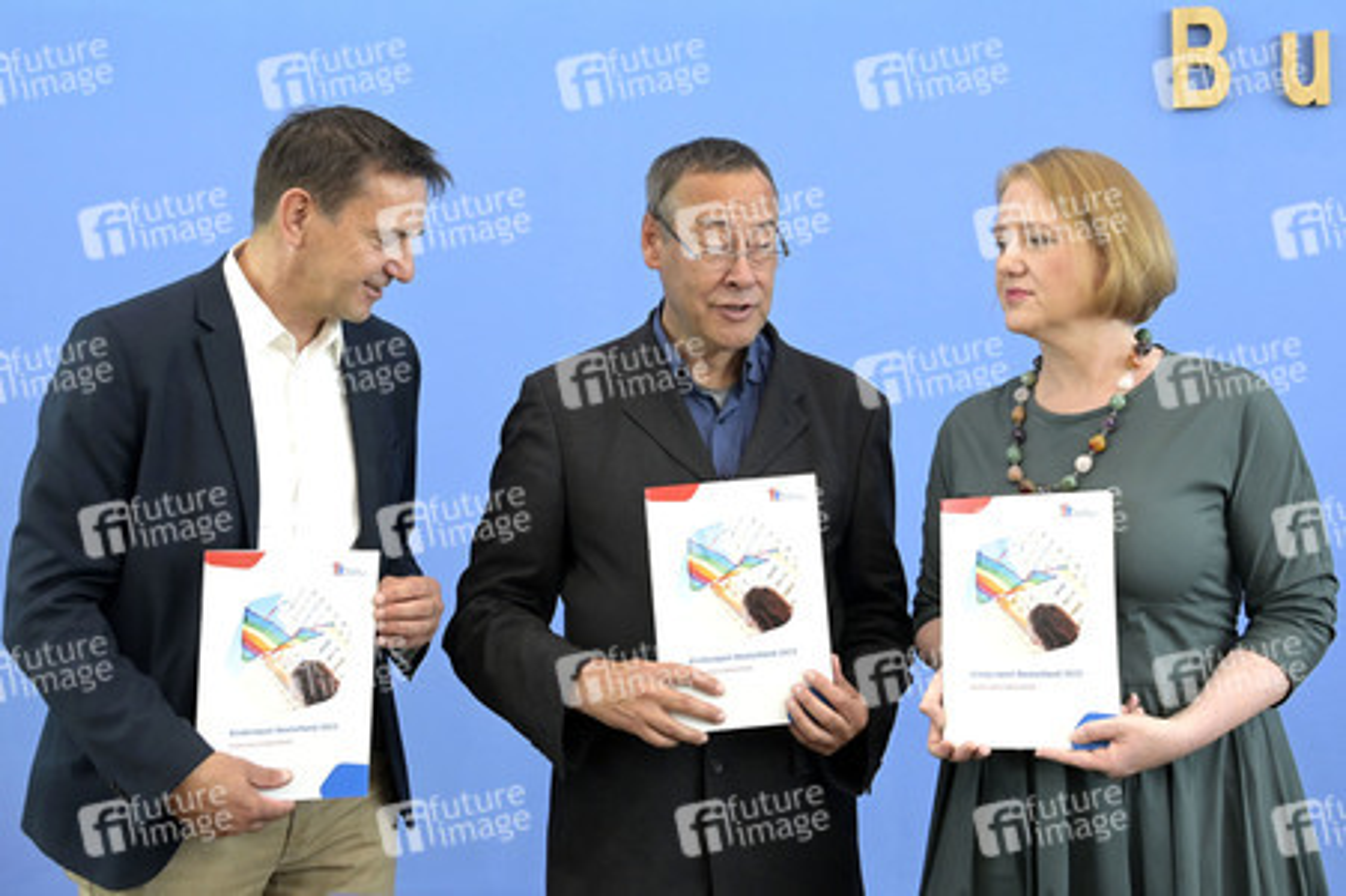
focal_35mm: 40
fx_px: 1494
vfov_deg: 33.4
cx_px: 673
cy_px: 448
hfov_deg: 48.5
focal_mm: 40
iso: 6400
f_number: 7.1
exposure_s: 1/640
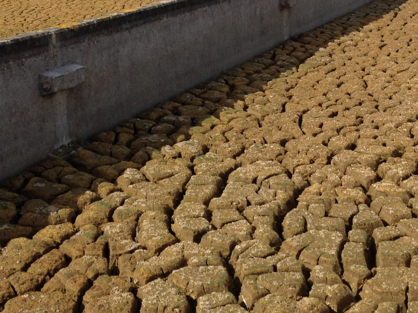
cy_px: 19
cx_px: 272
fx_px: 857
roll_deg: +2.2
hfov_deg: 27.3
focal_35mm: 71
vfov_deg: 20.2
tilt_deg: -10.8
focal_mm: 4.28
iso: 50
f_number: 2.4
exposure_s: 1/1972
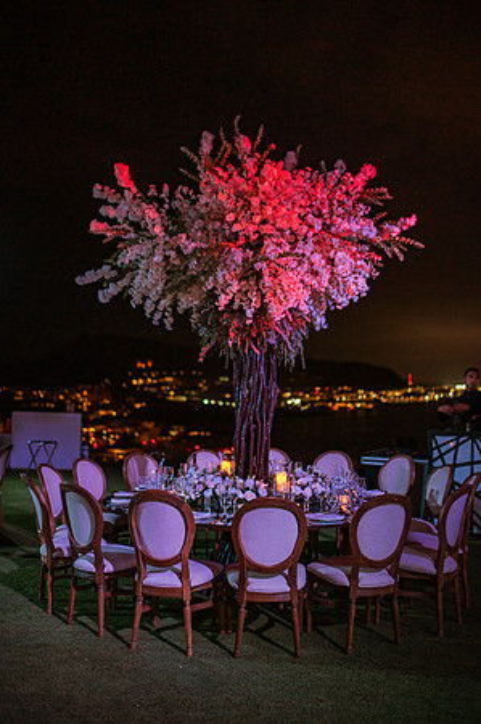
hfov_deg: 37.8
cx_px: 240
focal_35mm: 35
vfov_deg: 54.5
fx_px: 703
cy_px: 362
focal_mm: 35
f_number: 1.4
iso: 2000
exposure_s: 1/200
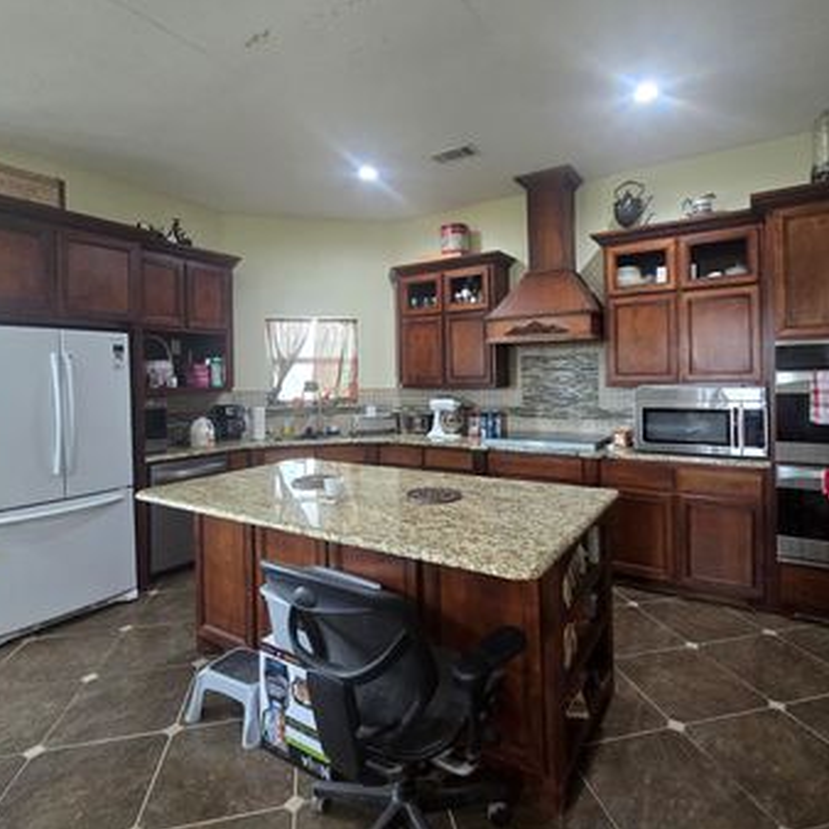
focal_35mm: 17
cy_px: 376
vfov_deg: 83.8
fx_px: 461
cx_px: 427
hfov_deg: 83.9
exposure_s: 1/60
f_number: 2.2
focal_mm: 2.2
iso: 640
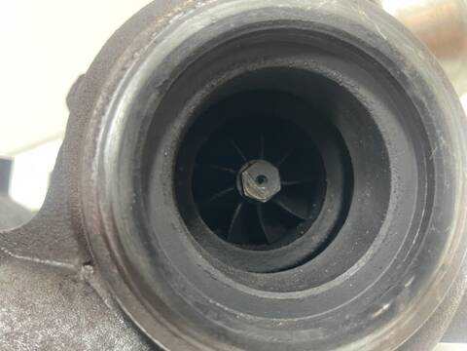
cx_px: 234
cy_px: 176
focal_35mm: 26
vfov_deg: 53.1
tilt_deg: -39.8
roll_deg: +19.5
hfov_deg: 67.3
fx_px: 351
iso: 320
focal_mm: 4.2
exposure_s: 1/50
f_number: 1.6
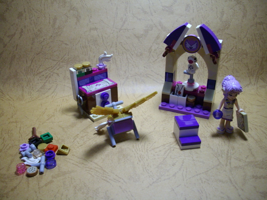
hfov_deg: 50.1
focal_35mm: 37
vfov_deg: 38.7
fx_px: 285
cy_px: 100
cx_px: 134
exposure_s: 1/50
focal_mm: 6.2
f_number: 2.8
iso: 207
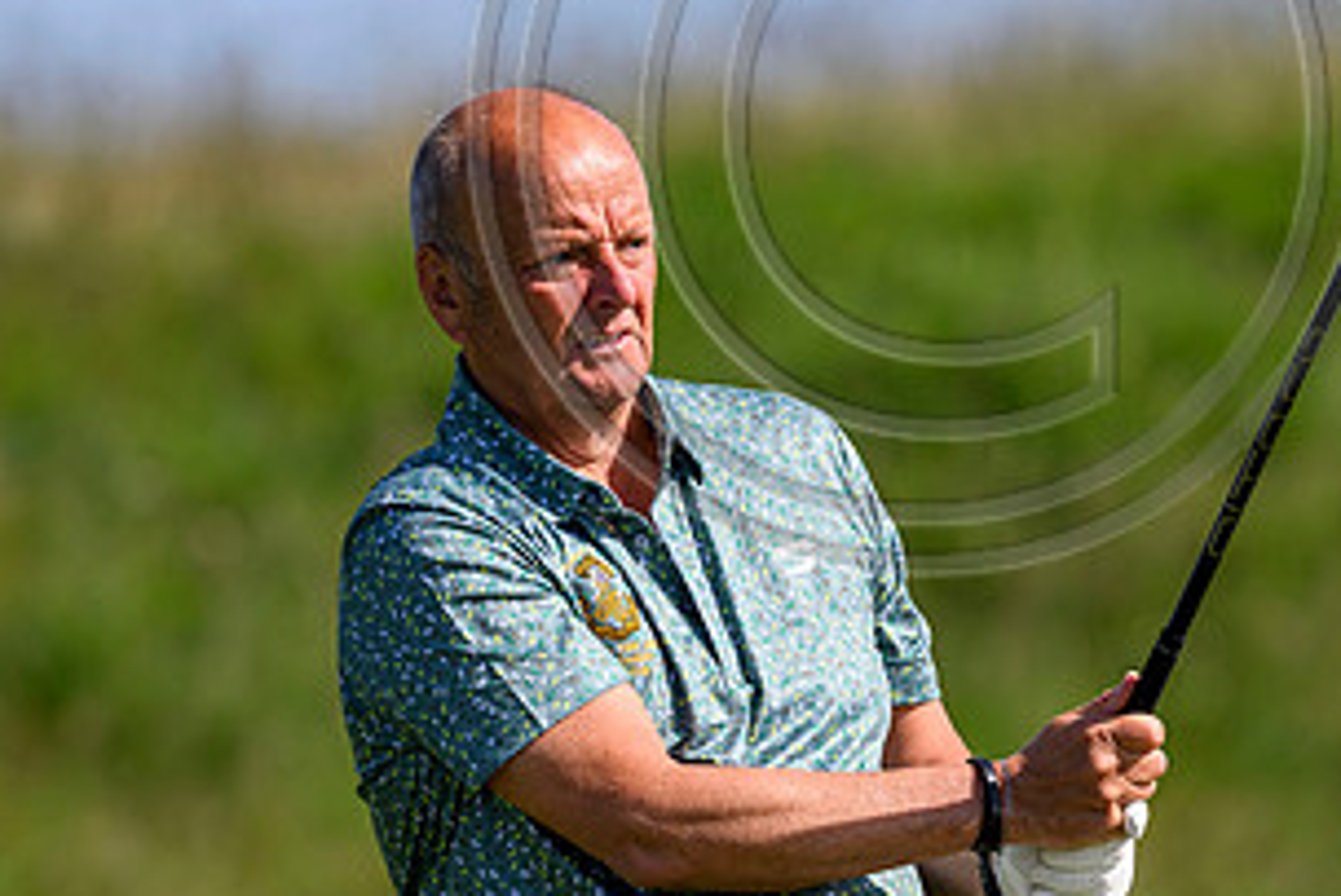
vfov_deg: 1.8
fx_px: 28434
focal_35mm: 763
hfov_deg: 2.7
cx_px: 922
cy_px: 117
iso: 500
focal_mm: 400
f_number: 4.5
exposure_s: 1/4000
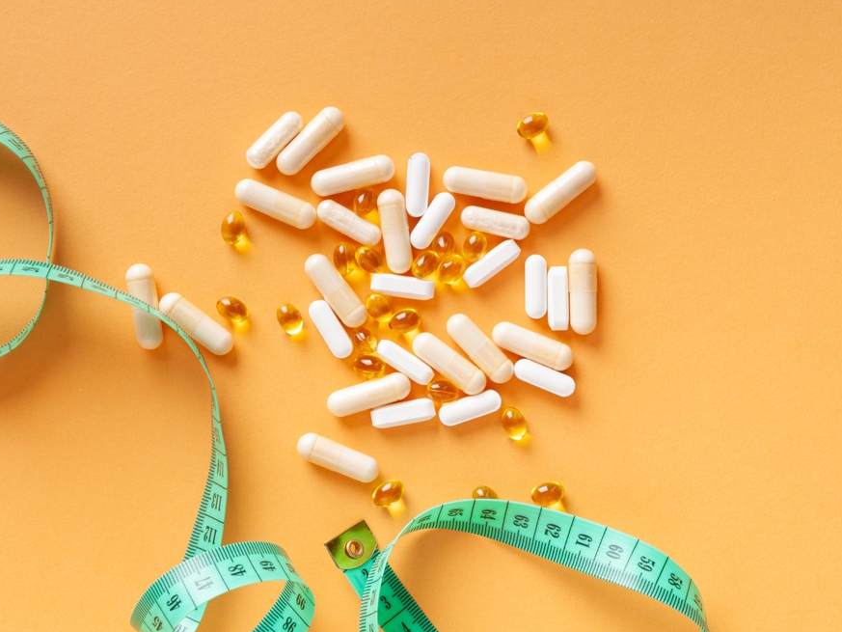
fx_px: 1873
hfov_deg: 25.3
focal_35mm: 77
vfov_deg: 19.1
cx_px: 467
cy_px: 313
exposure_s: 1/160
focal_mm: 70
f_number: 22
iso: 200
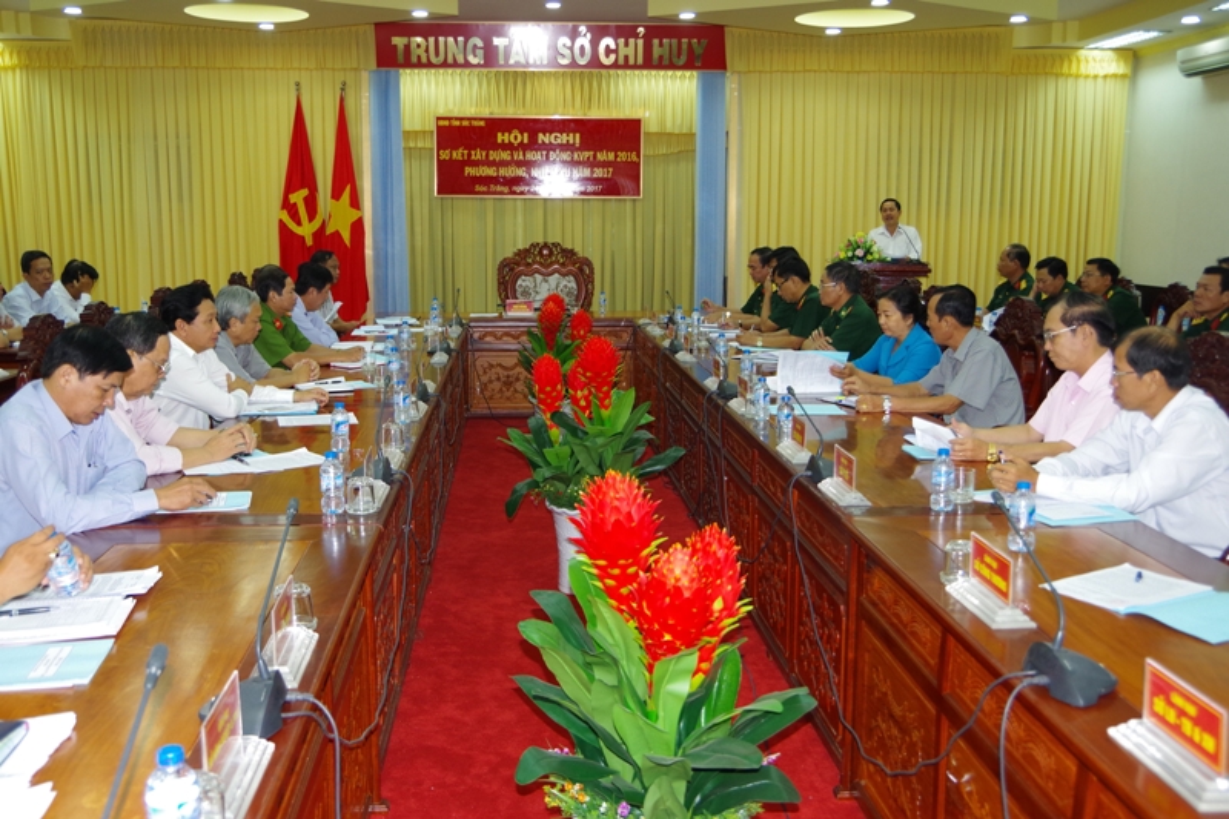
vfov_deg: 36.9
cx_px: 614
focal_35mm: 36
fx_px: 1229
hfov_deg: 53.1
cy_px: 410
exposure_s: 1/60
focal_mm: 24
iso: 800
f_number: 4
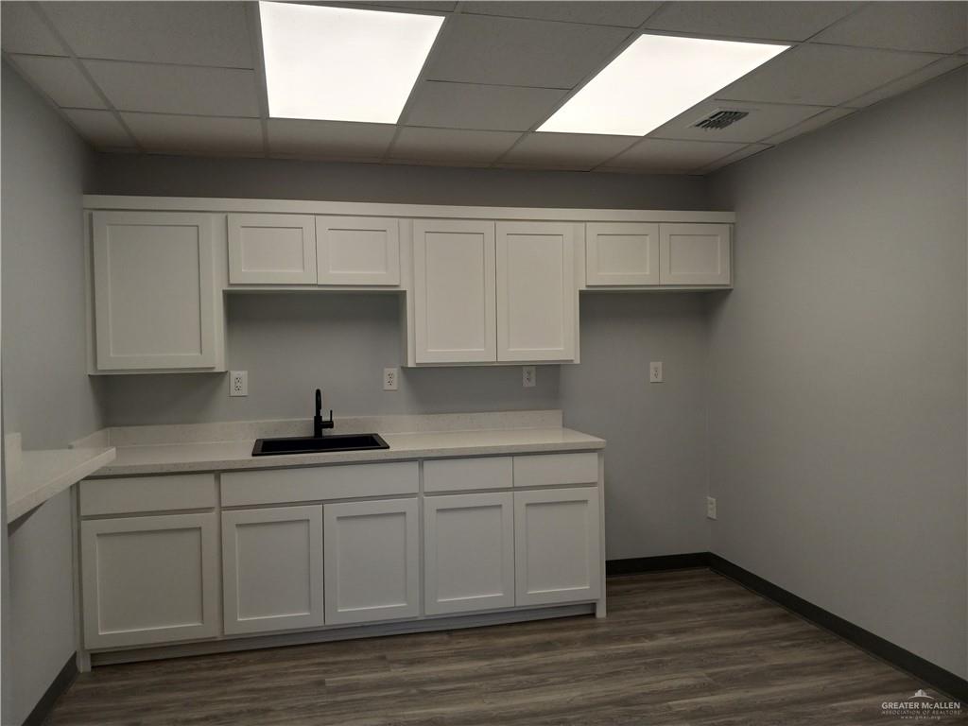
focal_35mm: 27
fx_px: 755
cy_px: 363
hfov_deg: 65.3
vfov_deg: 51.4
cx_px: 484
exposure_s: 1/120
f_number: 1.8
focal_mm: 3.94
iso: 50
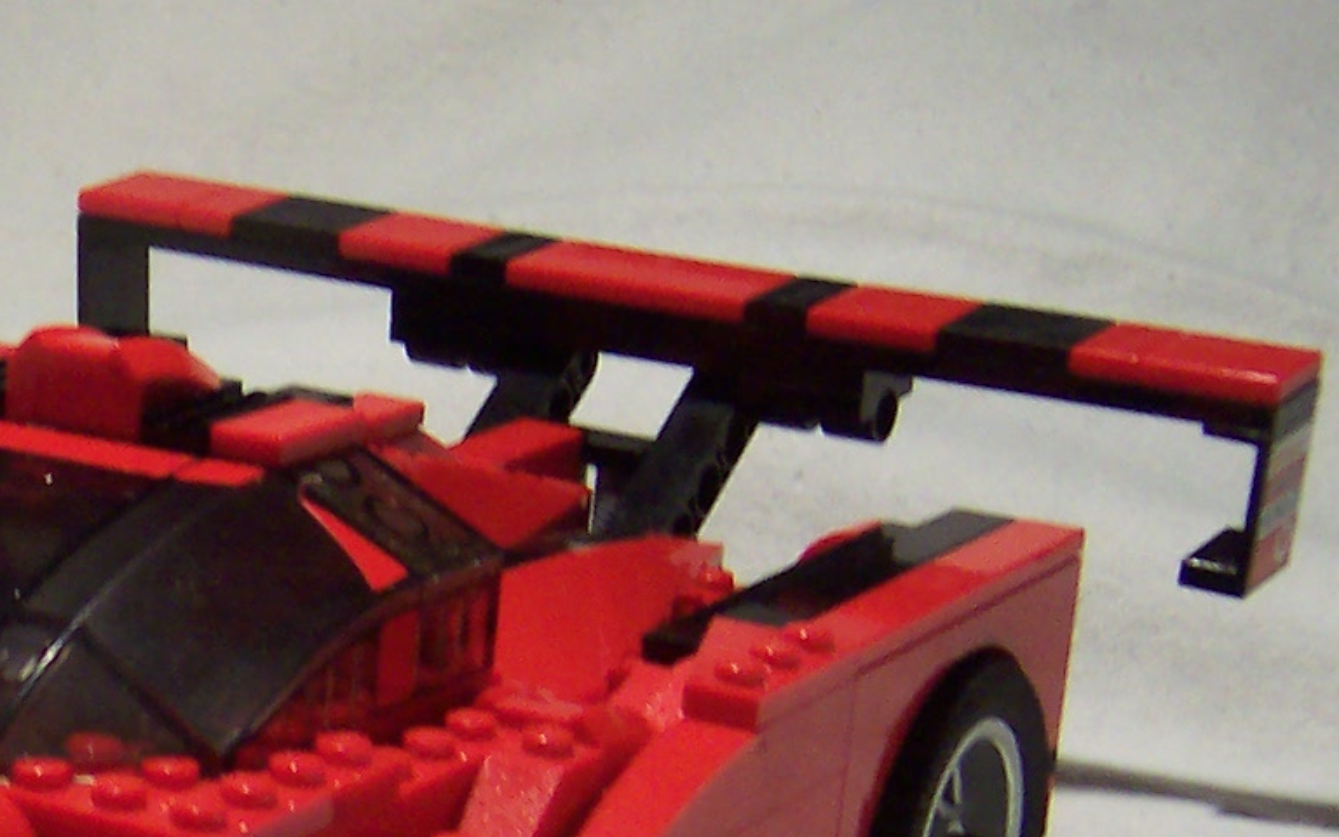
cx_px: -262
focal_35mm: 101
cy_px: 933
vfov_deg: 12.7
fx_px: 3686
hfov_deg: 19.4
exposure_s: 1/30
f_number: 2.8
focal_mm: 5.6
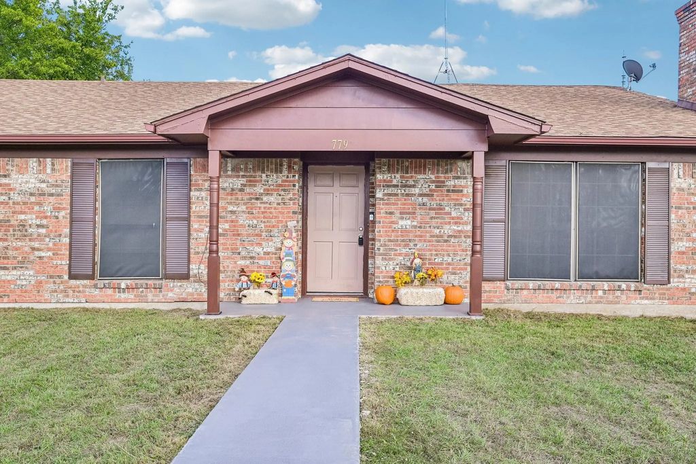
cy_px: 232
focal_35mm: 30
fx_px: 580
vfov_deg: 43.6
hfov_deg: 61.9
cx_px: 348
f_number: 8
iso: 400
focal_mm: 30
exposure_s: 1/320
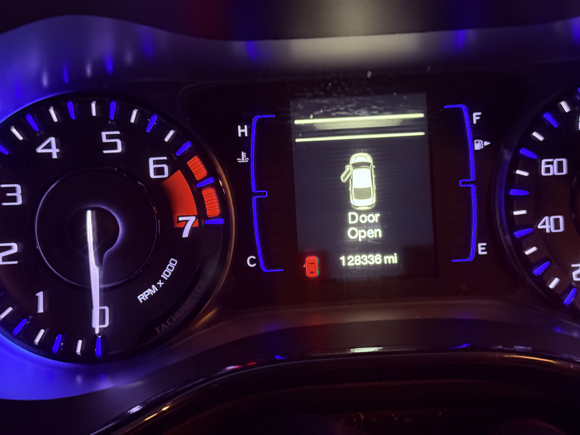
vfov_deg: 30.3
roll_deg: +4.0
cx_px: 290
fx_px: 804
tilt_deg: -31.1
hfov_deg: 39.7
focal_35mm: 48
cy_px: 218
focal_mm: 6.76
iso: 640
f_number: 1.78
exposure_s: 1/24
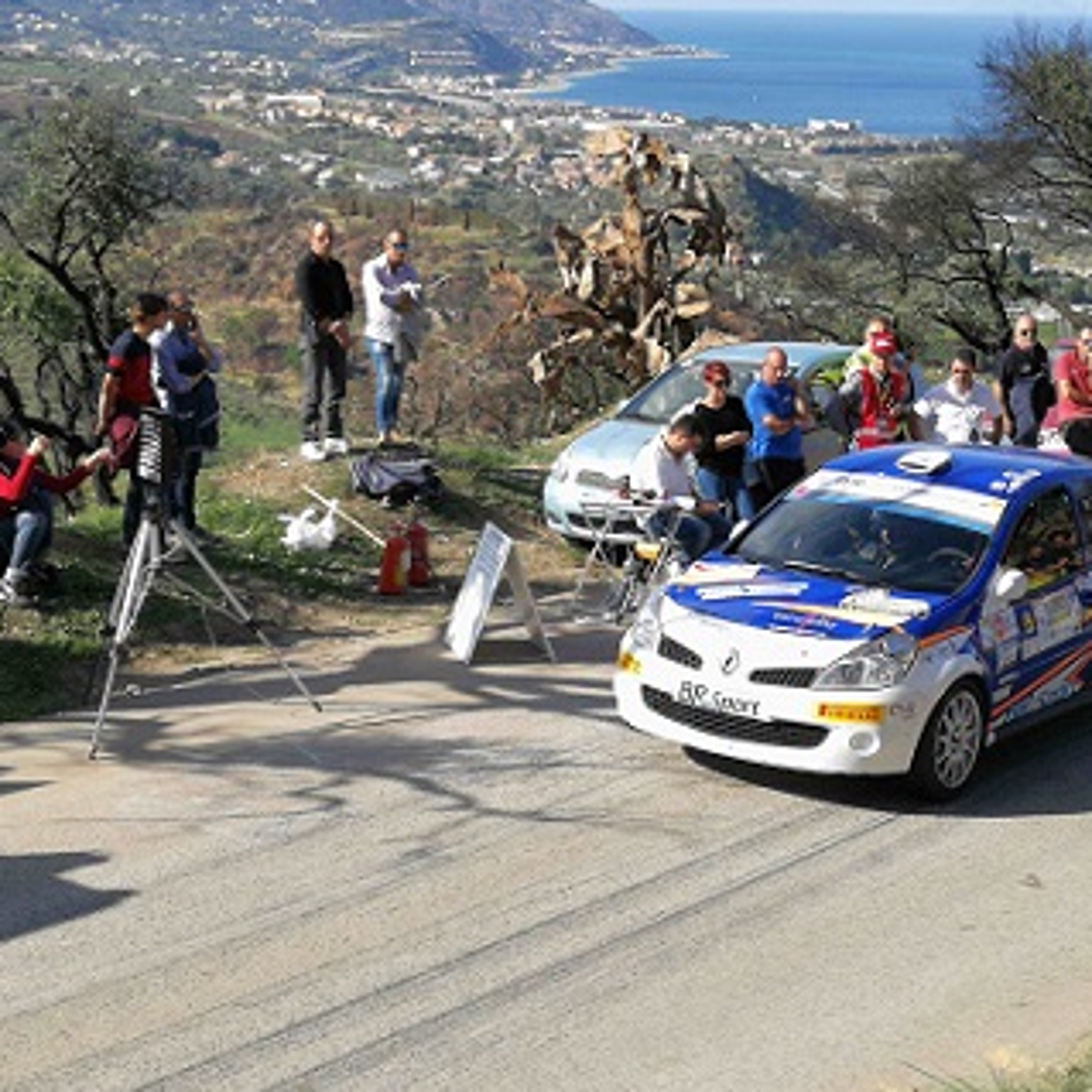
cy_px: 549
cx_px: 647
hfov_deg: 27.7
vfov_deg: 27.7
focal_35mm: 62
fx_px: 2213
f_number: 1.8
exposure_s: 1/1133
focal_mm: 3.95
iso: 50
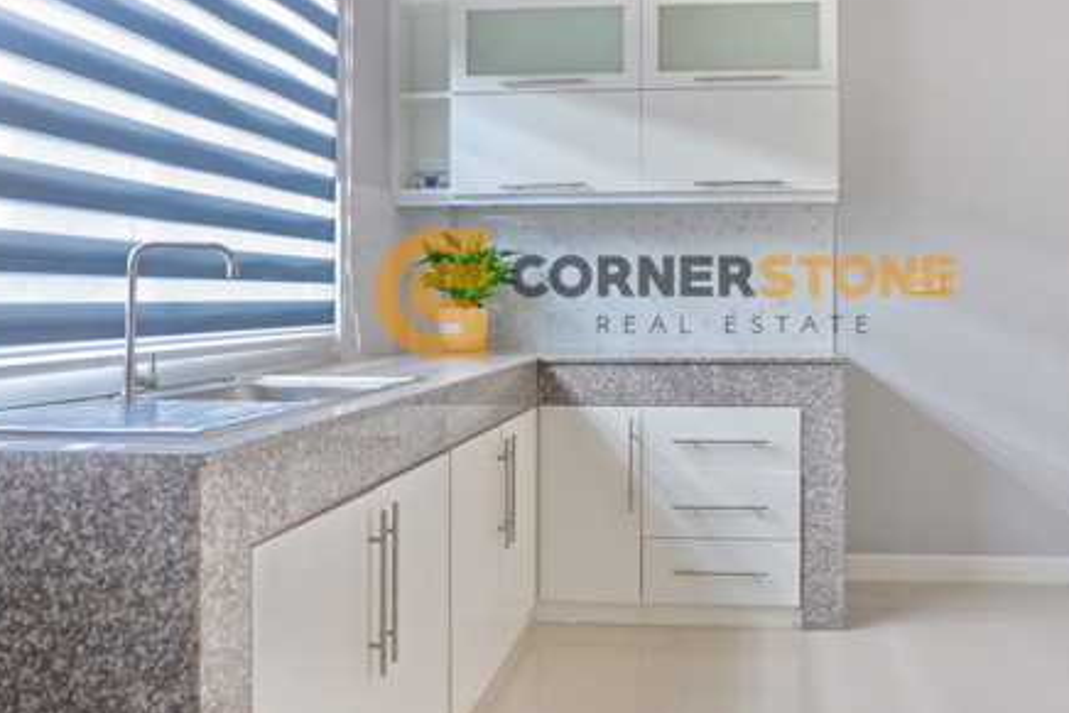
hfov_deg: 56.6
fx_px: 980
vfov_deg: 39.9
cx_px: 664
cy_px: 294
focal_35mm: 33
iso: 400
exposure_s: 1/25
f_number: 3.5
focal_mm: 16
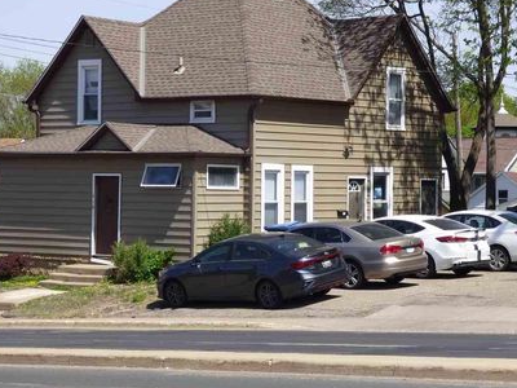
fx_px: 1494
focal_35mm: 100
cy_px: 187
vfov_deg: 14.8
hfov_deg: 19.6
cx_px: 284
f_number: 4.4
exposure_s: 1/640
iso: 100
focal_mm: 13.52
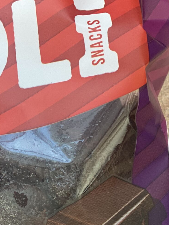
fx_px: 885
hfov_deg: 10.8
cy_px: 159
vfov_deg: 14.5
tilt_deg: -78.5
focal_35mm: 136
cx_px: -1
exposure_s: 1/120
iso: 100
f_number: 2
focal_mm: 6
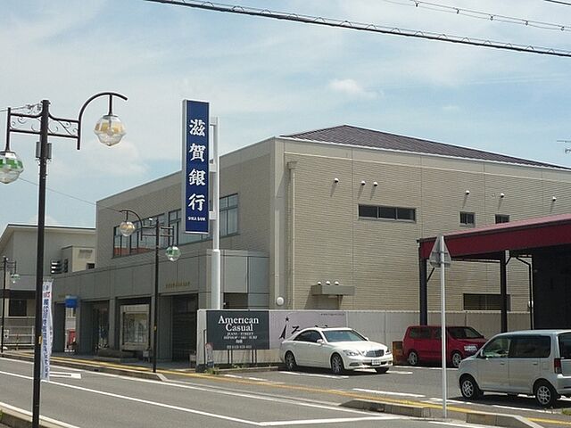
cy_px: 214
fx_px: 973
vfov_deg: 24.8
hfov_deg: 32.7
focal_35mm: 59
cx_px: 286
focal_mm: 5.8
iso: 100
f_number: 5
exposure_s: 1/800
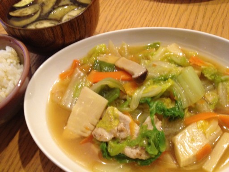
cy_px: 86
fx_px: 232
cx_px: 114
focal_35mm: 35
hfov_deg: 52.6
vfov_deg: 40.7
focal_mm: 4.28
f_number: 2.4
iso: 250
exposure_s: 1/20
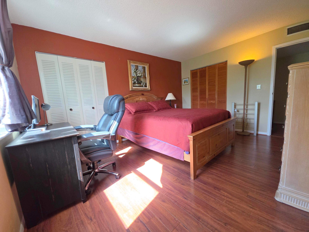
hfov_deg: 106.2
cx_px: 154
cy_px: 116
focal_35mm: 13
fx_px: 116
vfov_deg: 89.9
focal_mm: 2.2
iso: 100
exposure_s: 1/120
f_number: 1.9
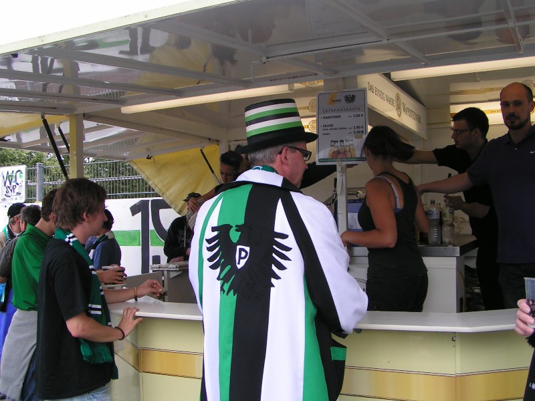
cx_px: 268
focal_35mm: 38
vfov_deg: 37.7
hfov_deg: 49.0
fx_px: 587
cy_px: 200
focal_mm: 5.8
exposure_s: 1/100
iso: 50
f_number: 4.5
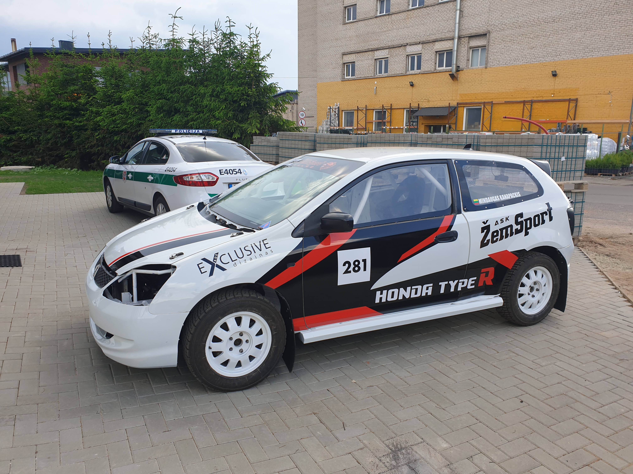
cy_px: 237
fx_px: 475
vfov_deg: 53.1
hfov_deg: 67.3
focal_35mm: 26
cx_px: 316
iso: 50
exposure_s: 1/424
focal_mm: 4.3
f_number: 2.4
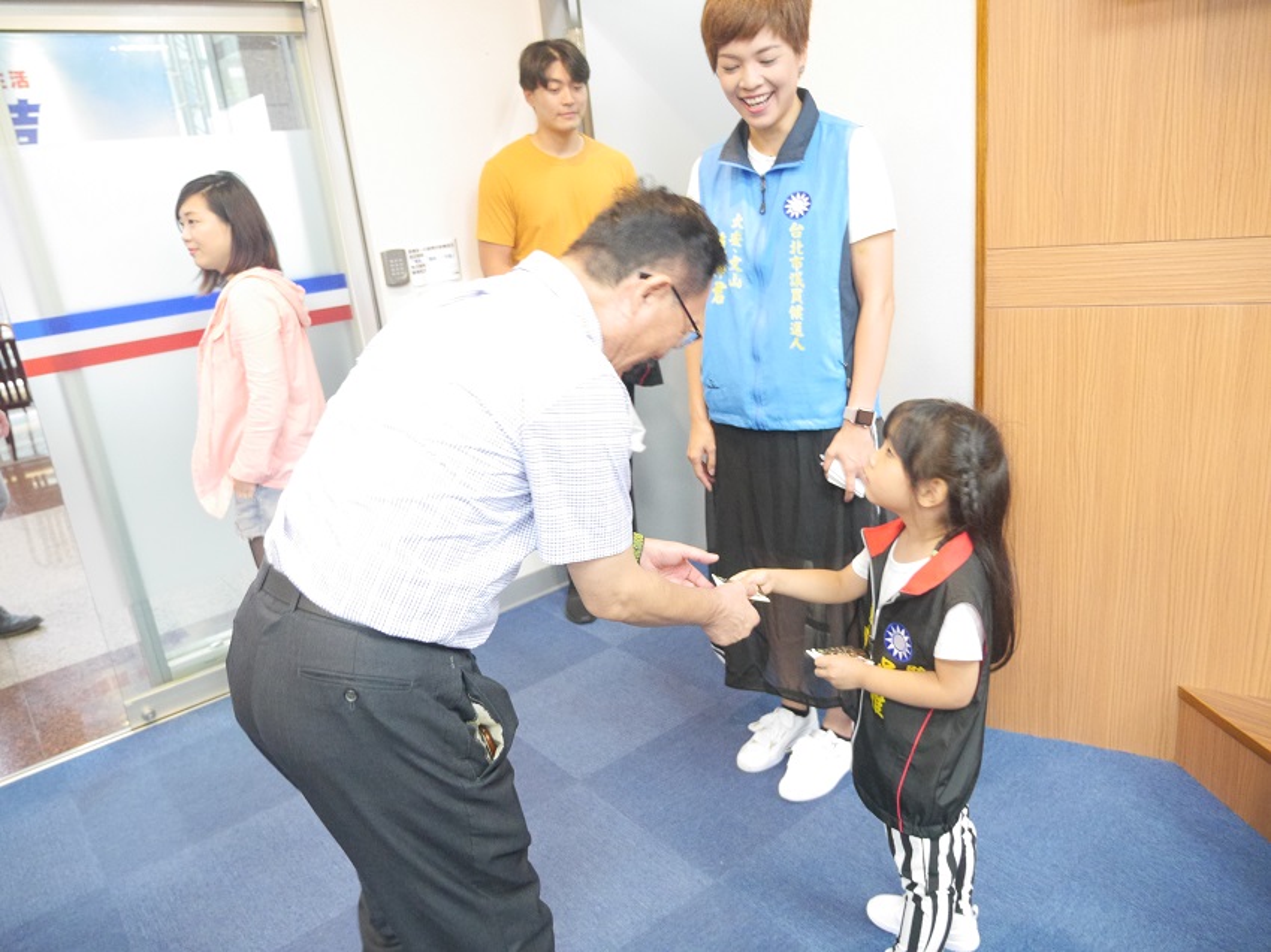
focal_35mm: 24
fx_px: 881
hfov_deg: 71.6
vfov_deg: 56.8
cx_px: 636
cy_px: 476
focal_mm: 12
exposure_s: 1/60
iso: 3200
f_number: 2.8
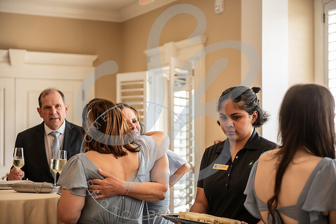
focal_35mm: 70
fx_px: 653
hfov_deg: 28.8
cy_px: 112
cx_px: 168
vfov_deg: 19.5
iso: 400
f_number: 2.8
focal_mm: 70
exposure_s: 1/160
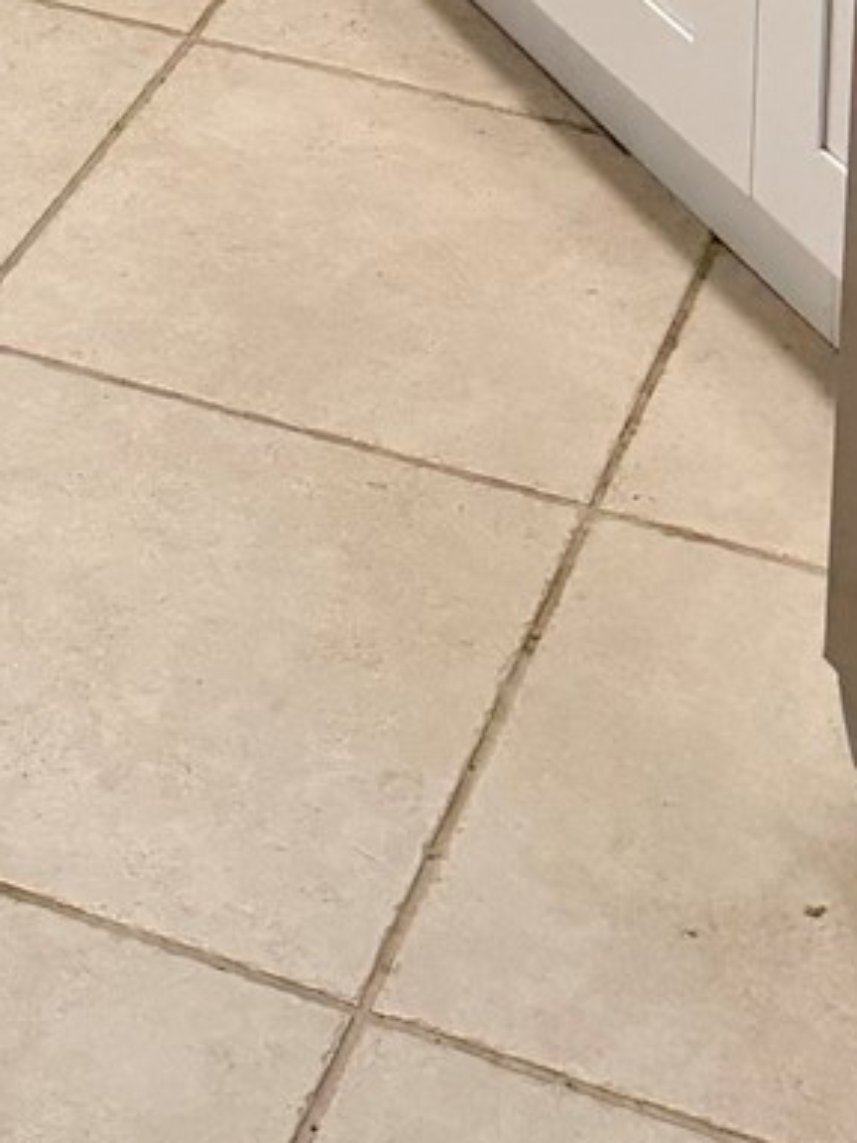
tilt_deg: -9.4
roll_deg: +0.1
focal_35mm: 100
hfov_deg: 14.5
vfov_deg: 15.8
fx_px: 3301
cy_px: -1098
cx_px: -30
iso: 125
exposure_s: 1/120
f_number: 1.78
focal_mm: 6.76
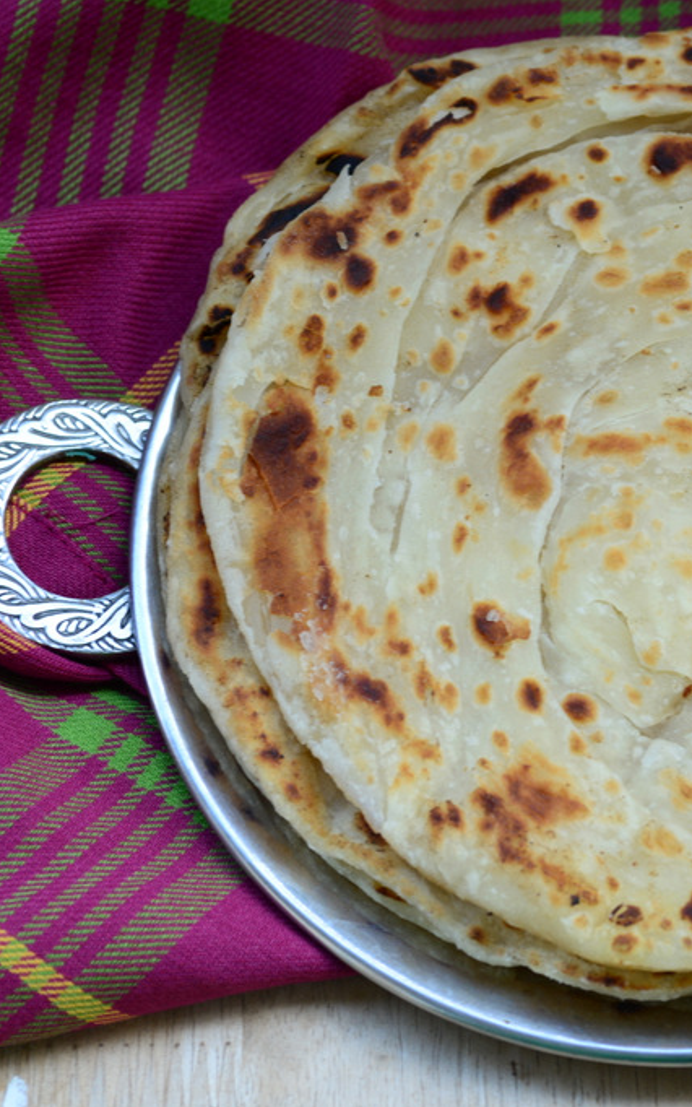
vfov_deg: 15.1
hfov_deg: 9.5
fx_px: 4161
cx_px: 635
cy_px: 554
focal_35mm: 138
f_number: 10
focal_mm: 90
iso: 640
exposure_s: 1/50
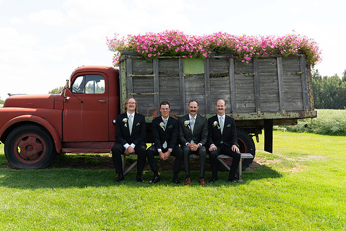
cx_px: 173
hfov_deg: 54.4
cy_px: 116
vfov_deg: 37.9
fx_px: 336
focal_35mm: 35
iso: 400
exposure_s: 1/1000
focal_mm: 35
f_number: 4
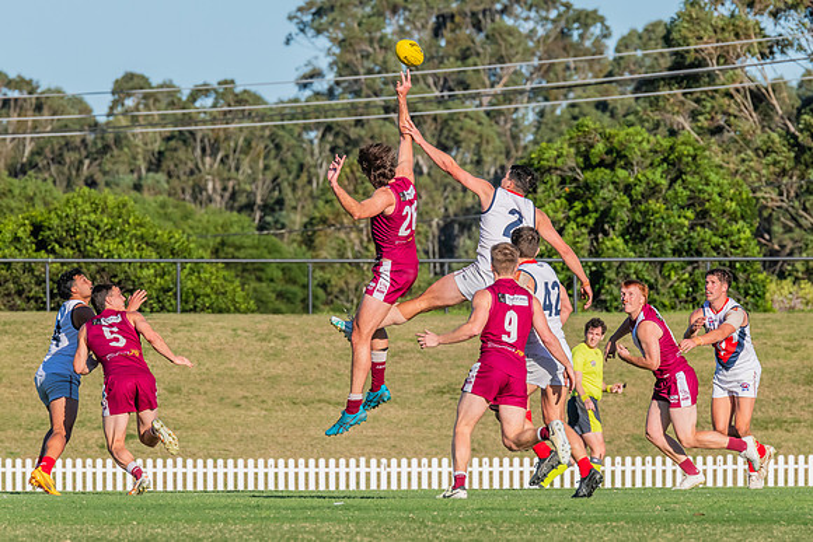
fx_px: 12265
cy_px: 211
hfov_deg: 3.8
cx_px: 438
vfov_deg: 2.5
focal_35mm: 543
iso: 800
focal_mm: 420
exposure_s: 1/1250
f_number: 14
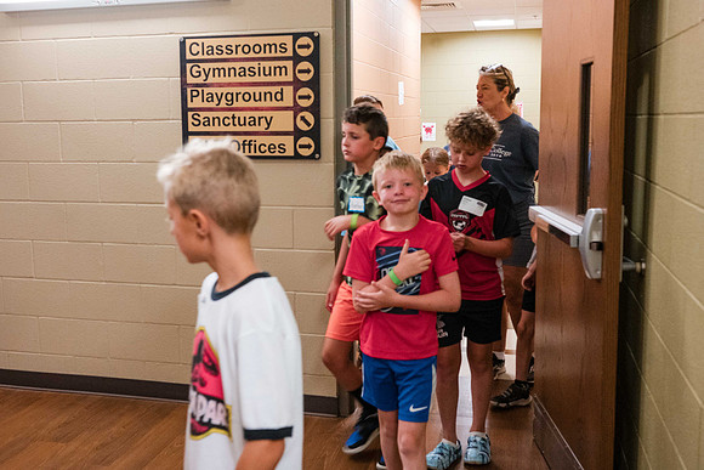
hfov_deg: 49.7
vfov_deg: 34.3
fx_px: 760
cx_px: 332
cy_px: 219
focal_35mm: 39
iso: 6400
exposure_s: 1/100
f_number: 5
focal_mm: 35
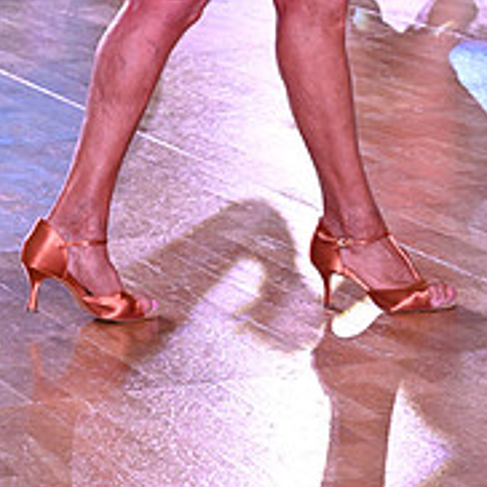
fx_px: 3231
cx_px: 405
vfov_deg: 8.4
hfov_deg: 8.6
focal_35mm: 203
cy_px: -257
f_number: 7.1
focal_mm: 75
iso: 5000
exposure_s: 1/320
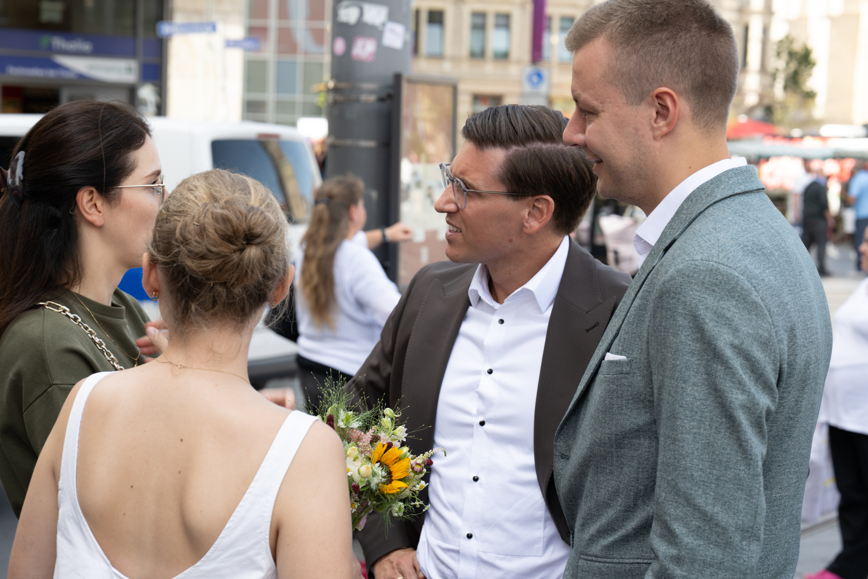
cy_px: 290
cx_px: 434
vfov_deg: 16.1
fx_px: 2049
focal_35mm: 85
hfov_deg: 23.9
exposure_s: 1/160
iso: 250
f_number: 7.1
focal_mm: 85
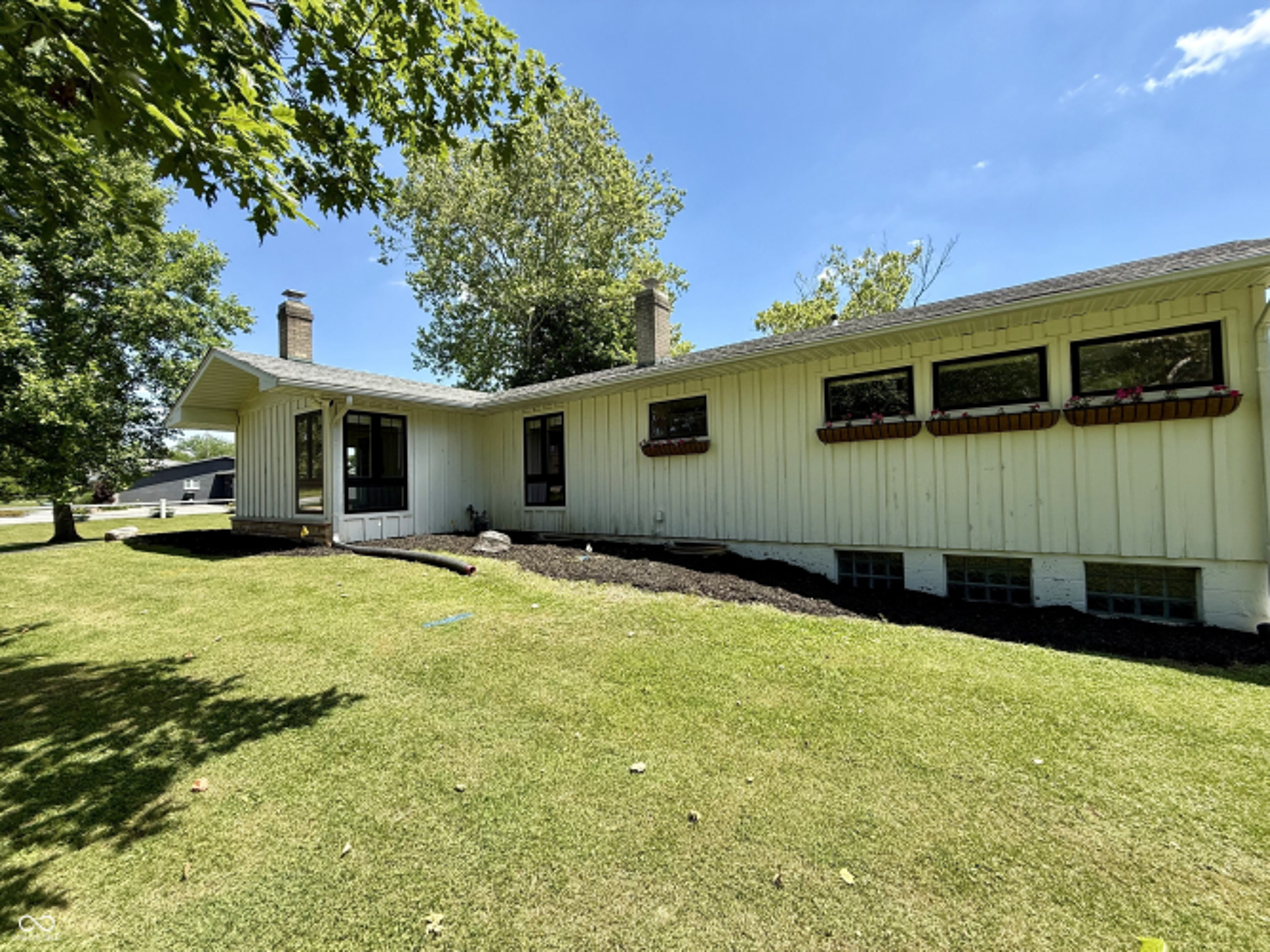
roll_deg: +1.3
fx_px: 514
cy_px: 476
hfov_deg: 102.1
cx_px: 635
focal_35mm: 14
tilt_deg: +1.8
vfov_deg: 85.7
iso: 50
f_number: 2.2
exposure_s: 1/841
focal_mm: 2.22
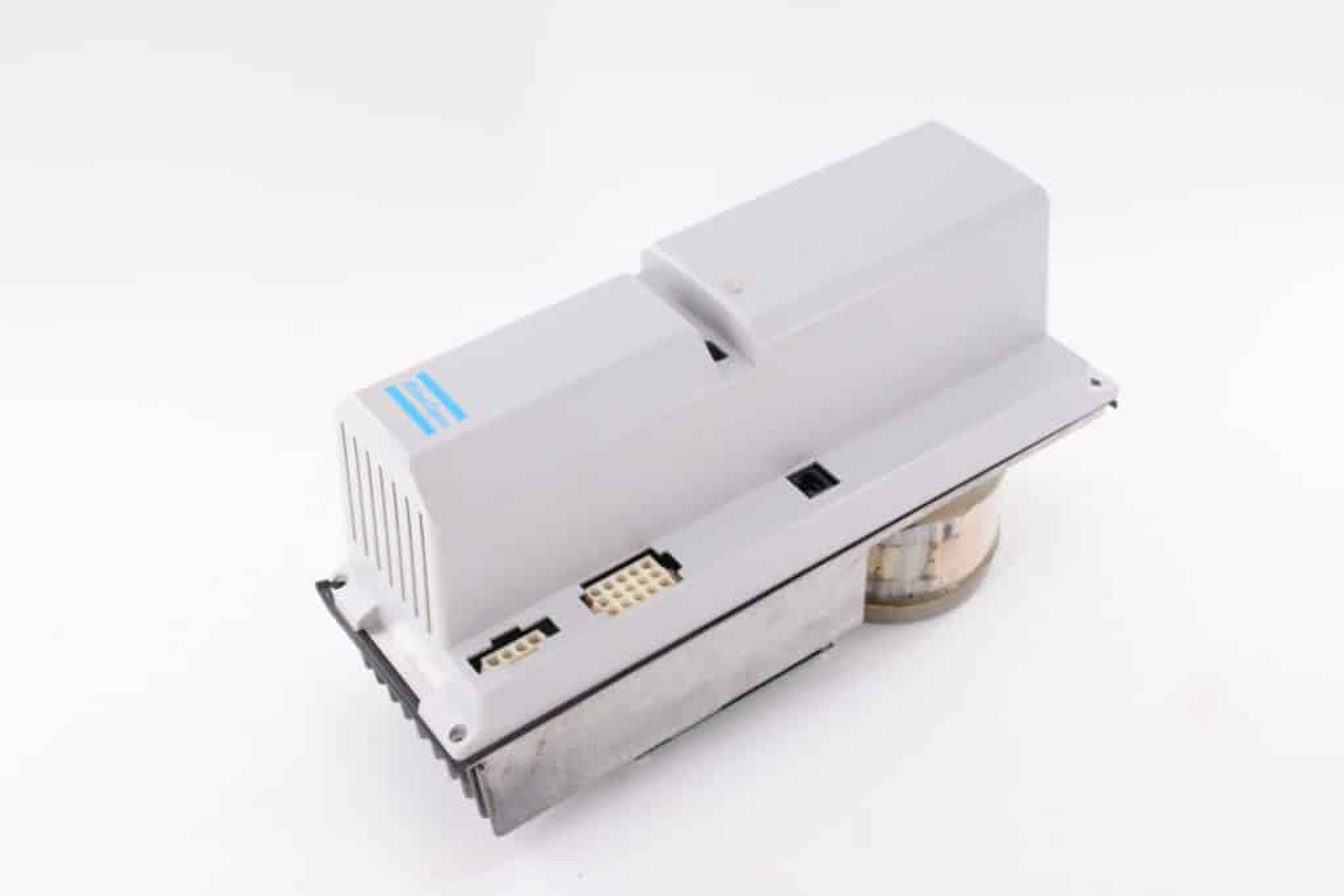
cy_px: 448
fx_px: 1792
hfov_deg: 41.1
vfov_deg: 28.1
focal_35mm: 48
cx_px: 672
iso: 200
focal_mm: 32
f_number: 14
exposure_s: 1/20
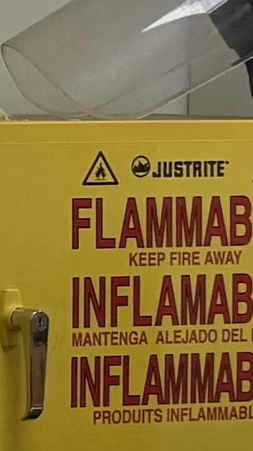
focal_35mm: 238
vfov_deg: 9.1
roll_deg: +0.2
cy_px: 144
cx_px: -1592
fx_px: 2840
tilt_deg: -1.7
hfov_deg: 3.7
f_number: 1.78
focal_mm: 6.76
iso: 80
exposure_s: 1/121
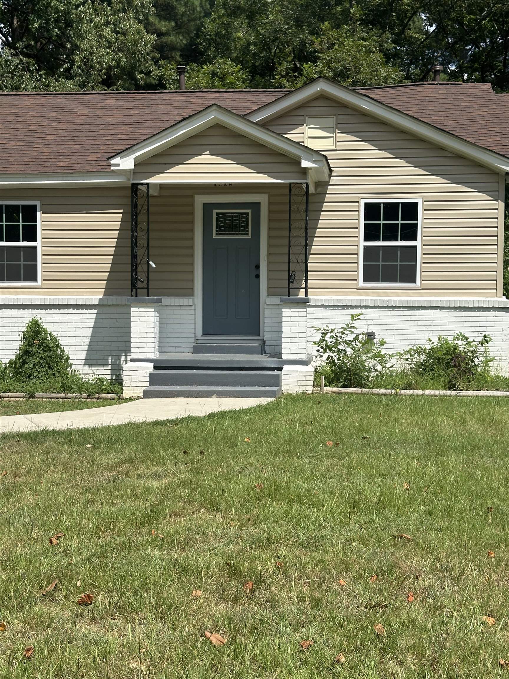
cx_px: 254
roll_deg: -1.2
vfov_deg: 39.7
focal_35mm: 48
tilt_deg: -1.9
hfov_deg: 30.3
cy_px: 340
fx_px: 941
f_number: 1.78
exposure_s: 1/4566
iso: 64
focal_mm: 6.86
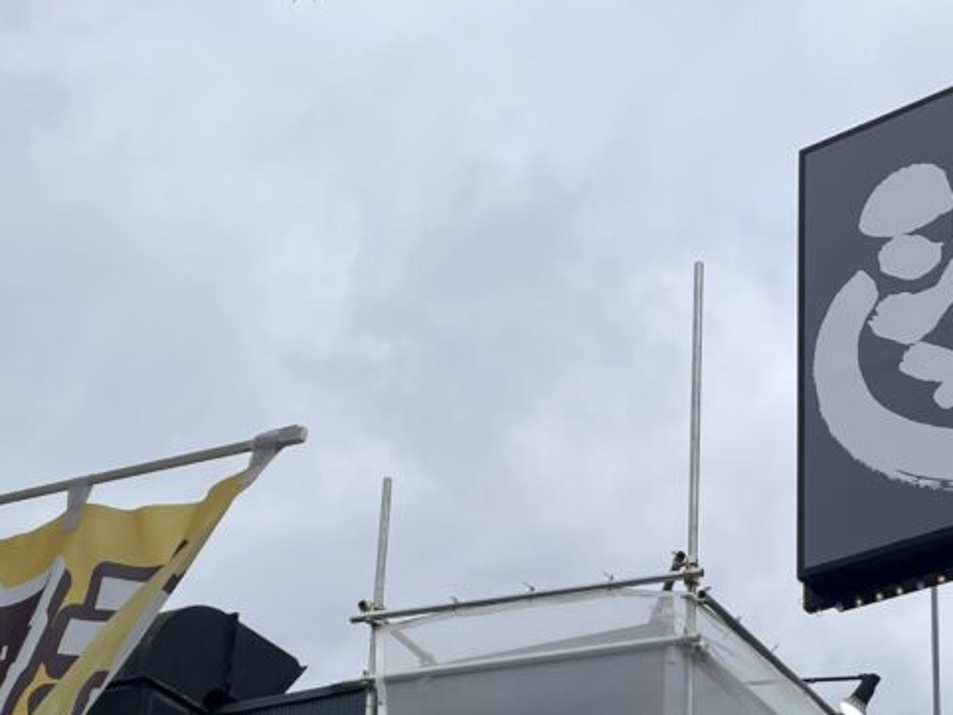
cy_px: 899
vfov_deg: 19.8
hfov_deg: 27.5
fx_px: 1901
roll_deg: -0.7
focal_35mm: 69
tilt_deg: +18.3
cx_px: 785
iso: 32
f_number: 1.6
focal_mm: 4.2
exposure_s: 1/6897
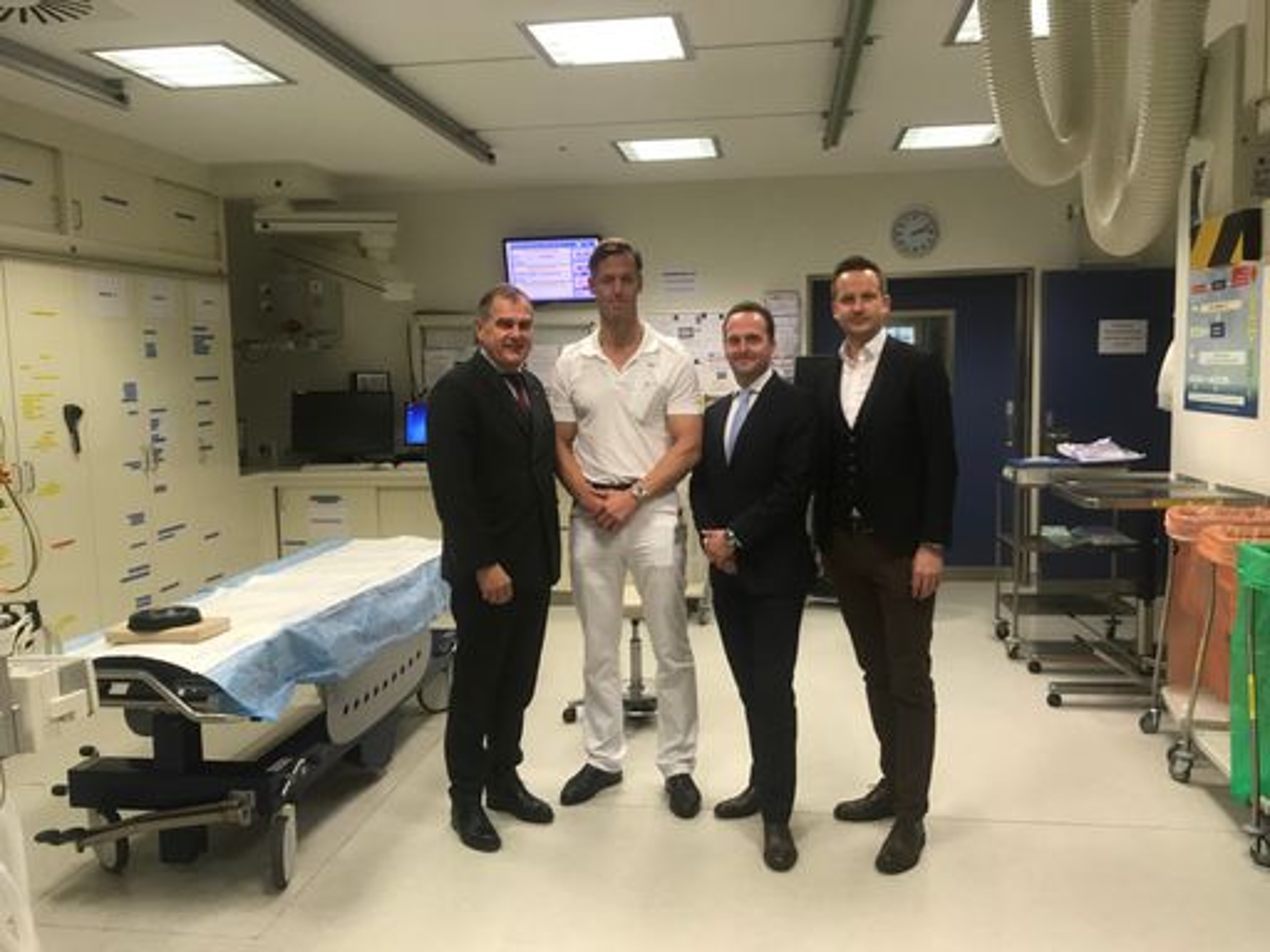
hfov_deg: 63.4
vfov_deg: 49.7
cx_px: 635
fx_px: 1027
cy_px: 476
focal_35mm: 28
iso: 25
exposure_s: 1/33
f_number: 1.8
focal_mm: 3.99
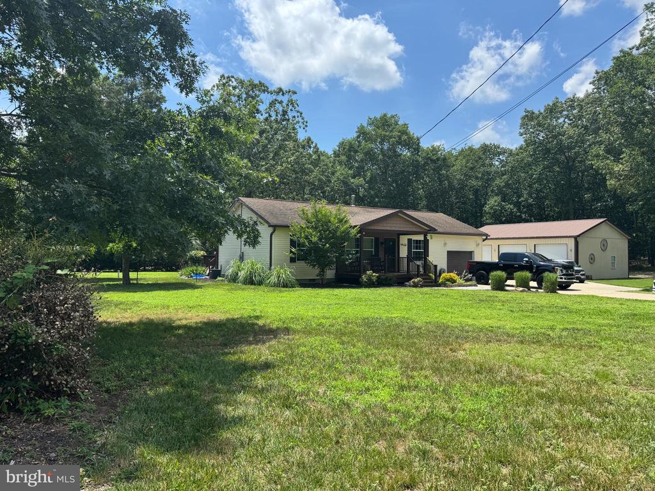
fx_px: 454
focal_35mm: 24
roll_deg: -0.6
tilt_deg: +1.0
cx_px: 328
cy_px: 246
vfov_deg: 56.8
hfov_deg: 71.6
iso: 80
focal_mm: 6.76
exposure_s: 1/3802
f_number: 1.78
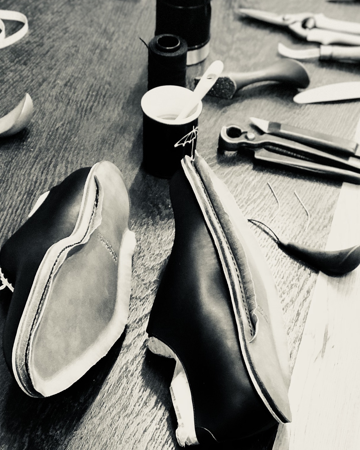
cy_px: 243
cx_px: 193
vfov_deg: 25.7
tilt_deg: -44.0
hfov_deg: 20.7
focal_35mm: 74
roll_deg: -2.9
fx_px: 986
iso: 640
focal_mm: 6.6
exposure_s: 1/50
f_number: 2.8
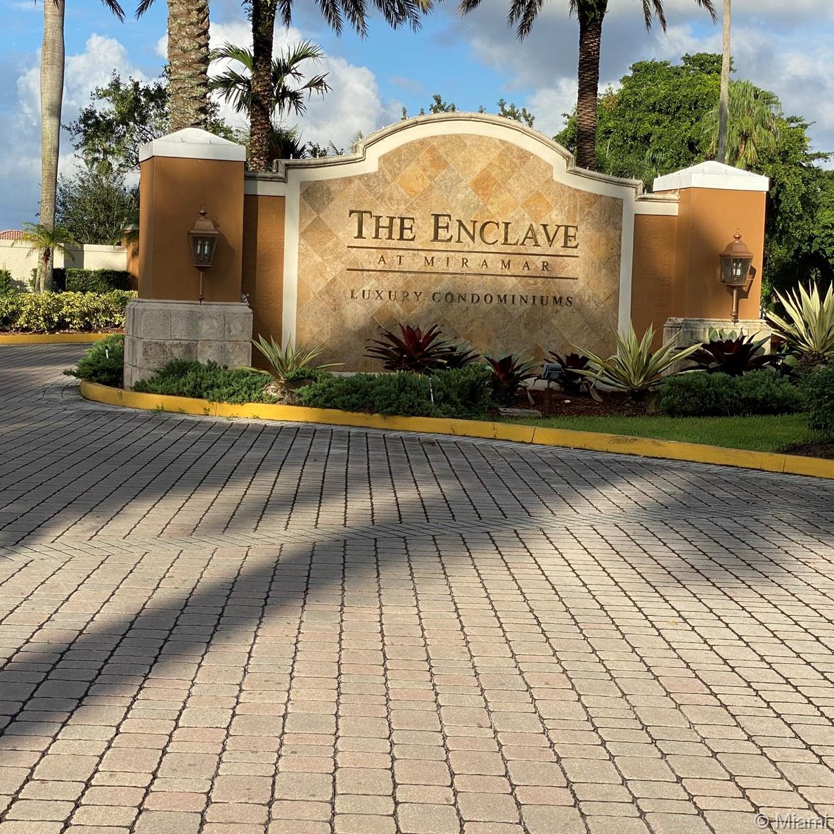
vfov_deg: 27.7
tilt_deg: -3.6
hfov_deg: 27.7
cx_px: 420
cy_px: 413
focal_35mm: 62
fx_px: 1690
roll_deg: -2.4
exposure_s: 1/1142
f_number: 2
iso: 20
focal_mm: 6
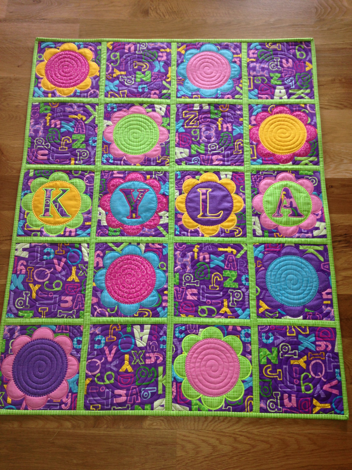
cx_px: 176
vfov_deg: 55.4
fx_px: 447
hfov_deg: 42.9
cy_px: 235
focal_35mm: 33
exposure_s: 1/20
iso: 50
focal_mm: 4.12
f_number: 2.4
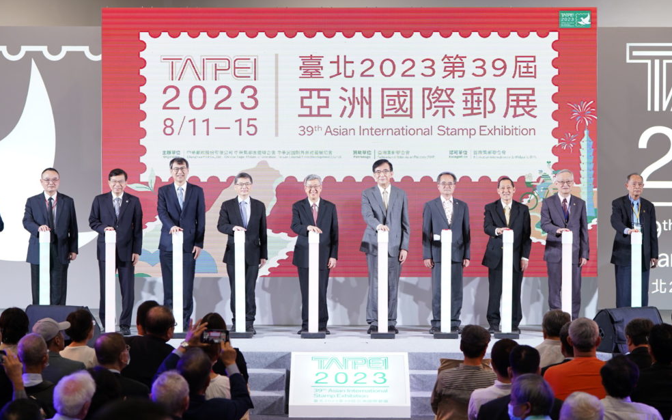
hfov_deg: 23.8
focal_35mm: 87
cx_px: 339
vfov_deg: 15.0
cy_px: 174
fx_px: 1593
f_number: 4
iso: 640
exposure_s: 1/160
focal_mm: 70
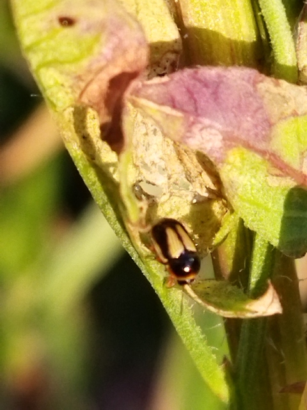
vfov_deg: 65.3
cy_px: 205
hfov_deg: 51.4
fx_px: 319
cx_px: 154
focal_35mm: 27
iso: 100
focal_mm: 4.71
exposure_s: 1/613
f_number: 1.79
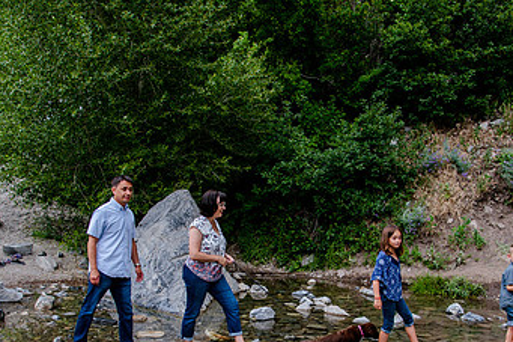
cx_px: 248
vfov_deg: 31.9
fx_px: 584
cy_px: 264
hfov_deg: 47.4
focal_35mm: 41
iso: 400
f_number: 5
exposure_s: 1/160
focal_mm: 24
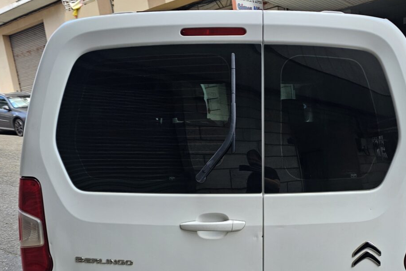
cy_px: 226
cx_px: 245
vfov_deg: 30.9
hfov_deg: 46.1
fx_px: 474
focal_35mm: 42
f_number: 1.7
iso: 12
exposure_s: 1/180
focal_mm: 6.3
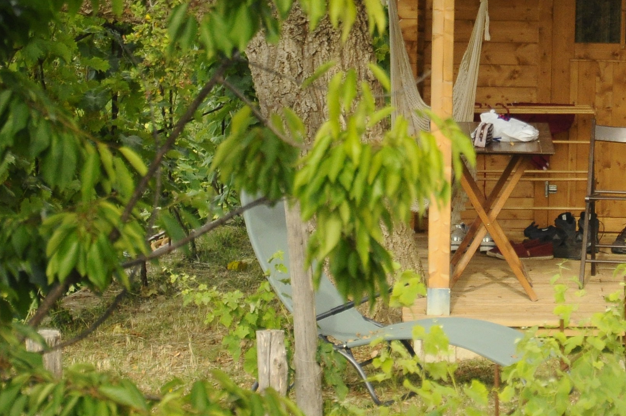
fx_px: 7230
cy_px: 65
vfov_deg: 3.3
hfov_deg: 5.0
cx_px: 472
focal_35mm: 416
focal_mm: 105
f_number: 5.6
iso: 800
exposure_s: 1/1000
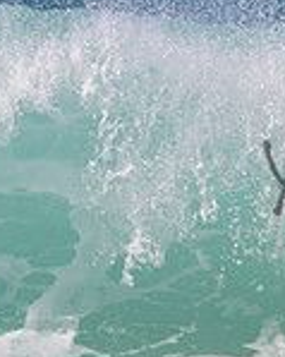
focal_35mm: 2921
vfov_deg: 0.7
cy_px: 157
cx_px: 510
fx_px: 30829
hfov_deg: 0.5
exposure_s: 1/1600
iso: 560
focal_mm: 800
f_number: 11
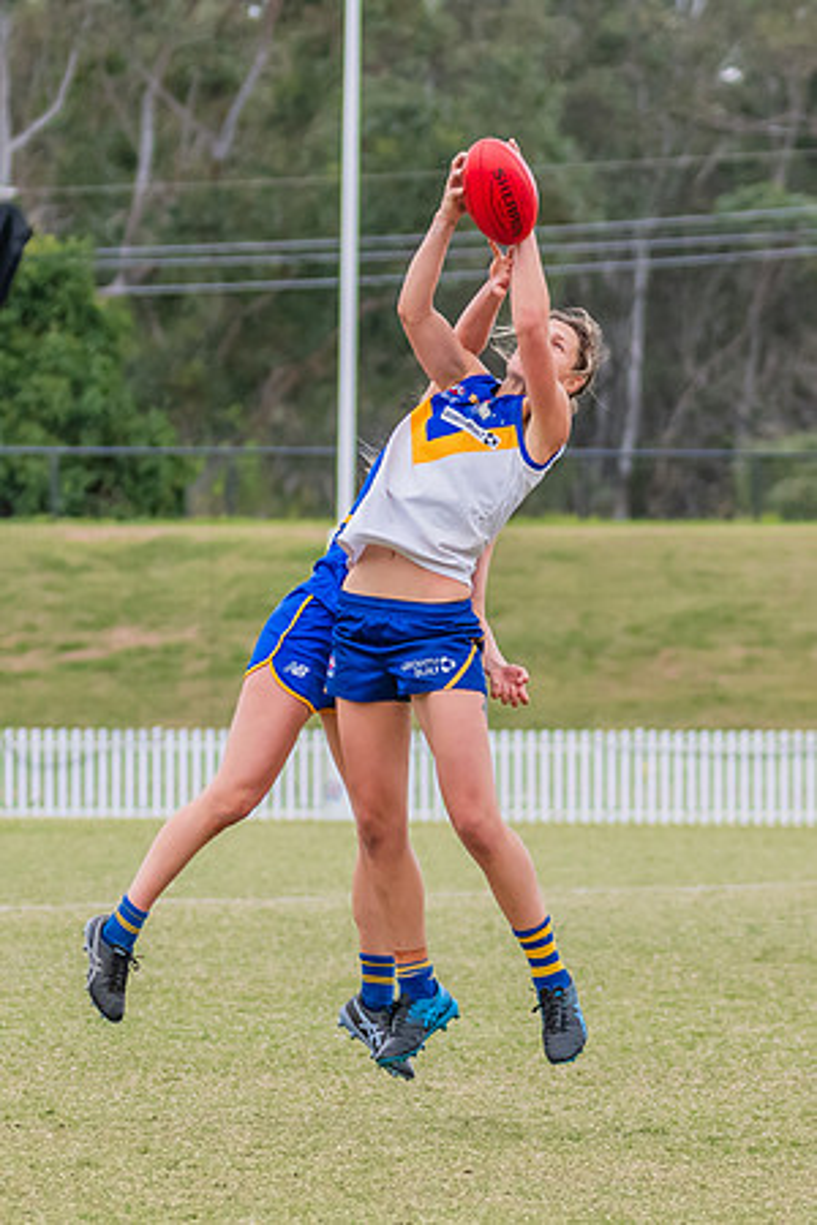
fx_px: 15024
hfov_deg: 3.1
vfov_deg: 4.7
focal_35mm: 441
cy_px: 705
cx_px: 448
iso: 800
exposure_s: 1/1250
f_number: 5.6
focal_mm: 170
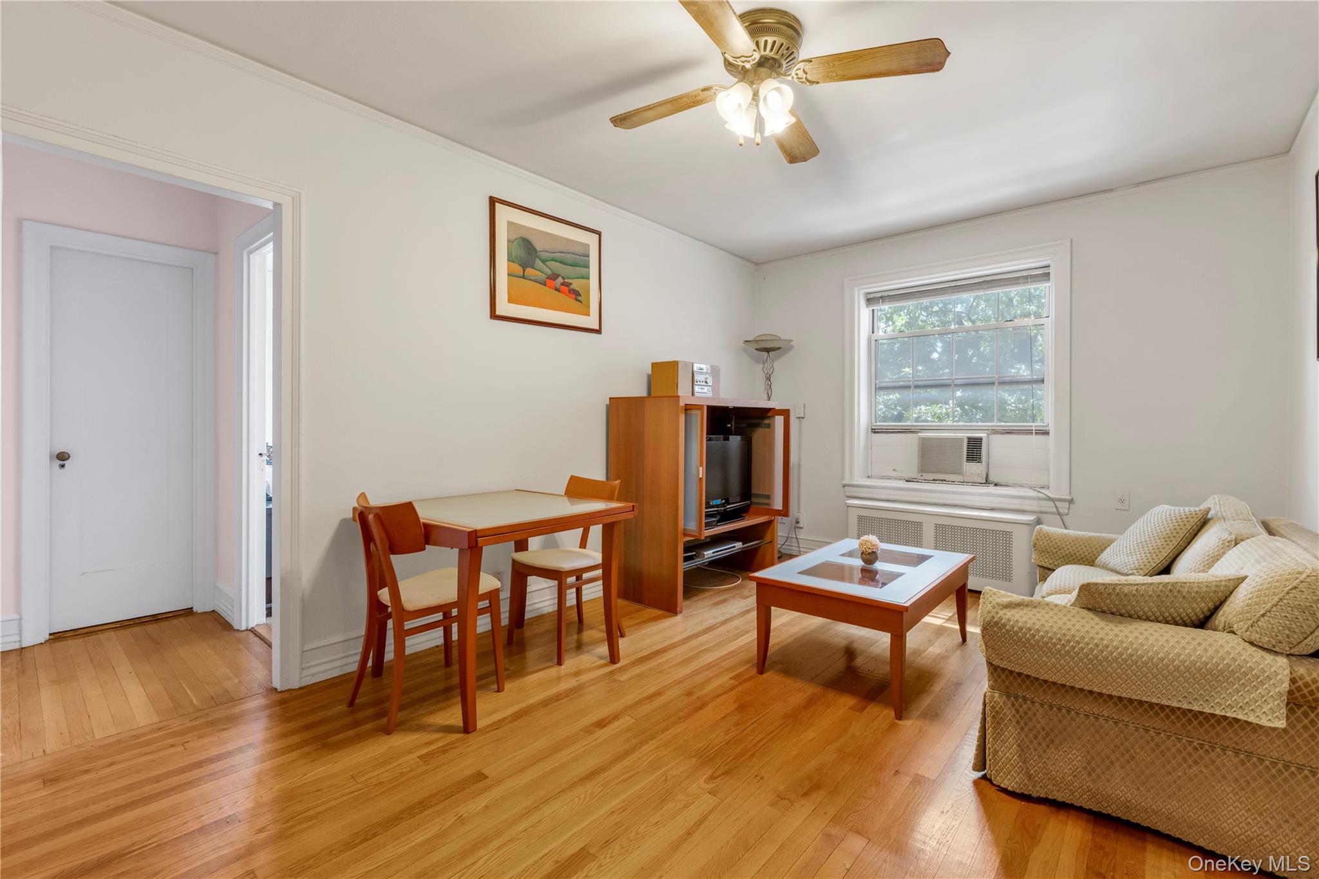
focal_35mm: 15
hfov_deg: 100.4
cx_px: 660
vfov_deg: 77.3
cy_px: 440
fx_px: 549
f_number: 14
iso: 640
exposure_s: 1/25
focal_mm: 15
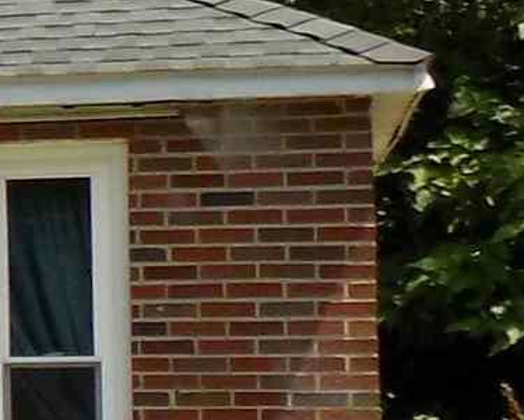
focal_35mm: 216
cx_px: -1420
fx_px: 3350
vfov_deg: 7.1
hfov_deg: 7.2
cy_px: 356
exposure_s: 1/500
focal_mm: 4.8
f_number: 3.2
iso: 80
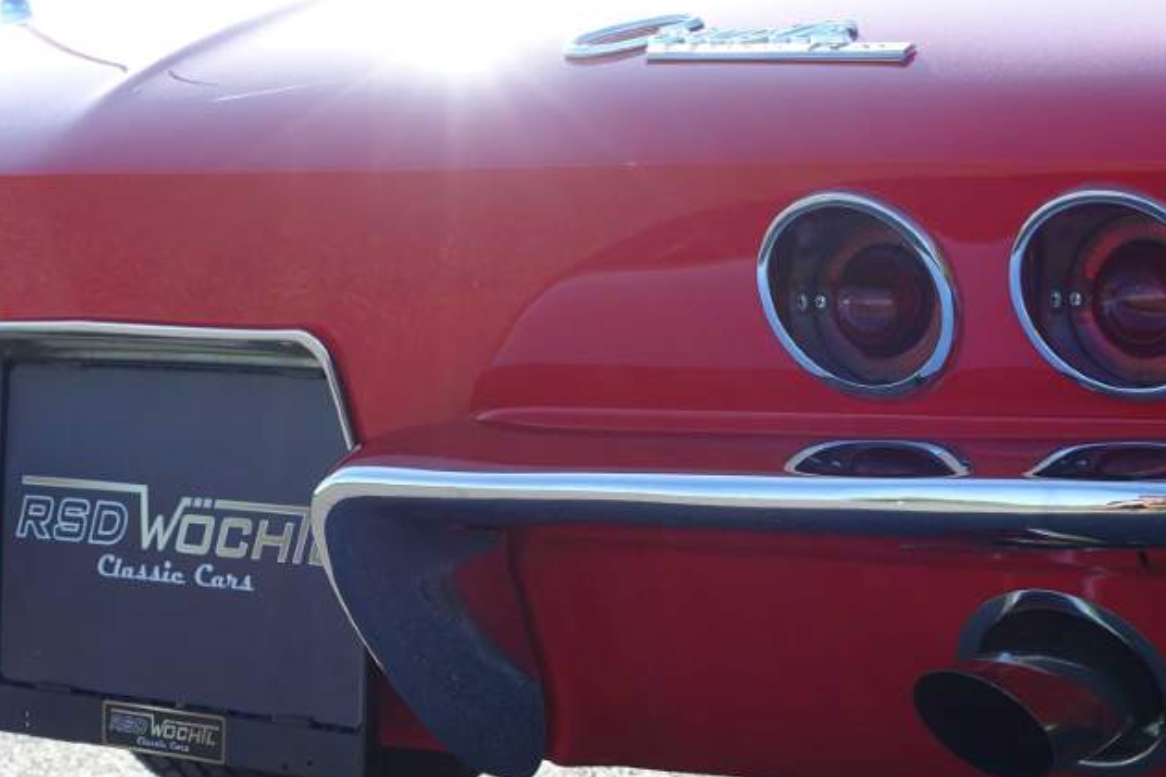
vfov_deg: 18.2
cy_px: 337
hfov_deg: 26.6
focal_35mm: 75
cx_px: 899
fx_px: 2429
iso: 125
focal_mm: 14.9
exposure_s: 1/320
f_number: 4
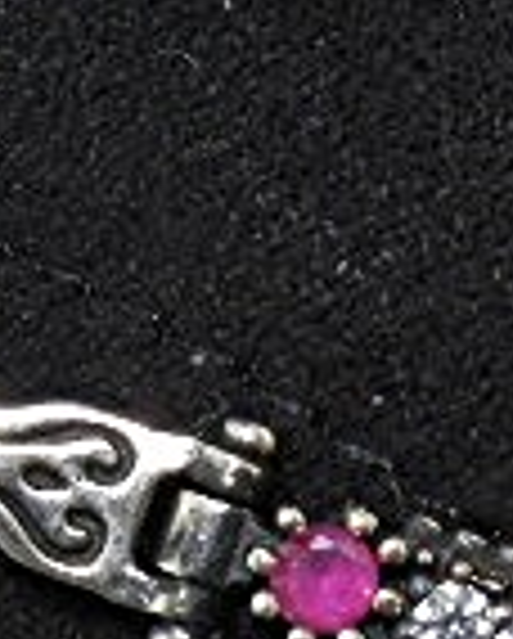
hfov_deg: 9.1
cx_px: 297
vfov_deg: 11.2
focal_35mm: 171
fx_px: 3238
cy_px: 603
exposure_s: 1/30
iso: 629
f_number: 7.4
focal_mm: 7.1
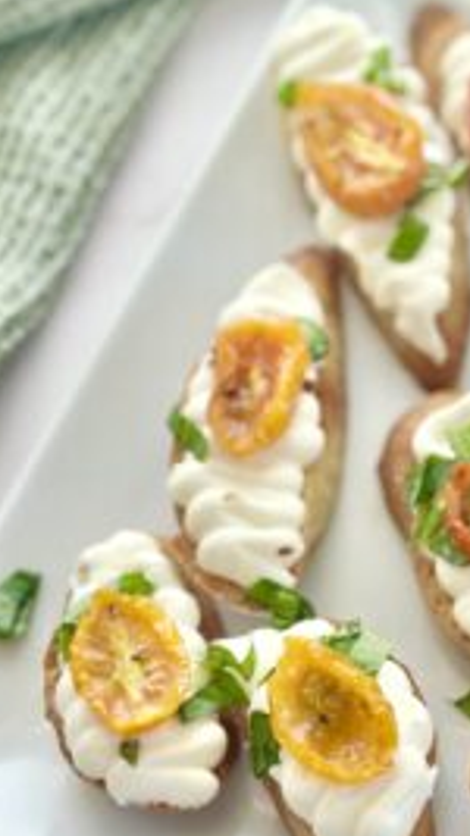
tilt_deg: -61.4
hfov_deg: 12.1
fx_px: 2173
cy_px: 344
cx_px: 566
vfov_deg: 21.8
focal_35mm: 98
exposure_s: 1/690
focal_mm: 6.86
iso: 80
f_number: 1.78
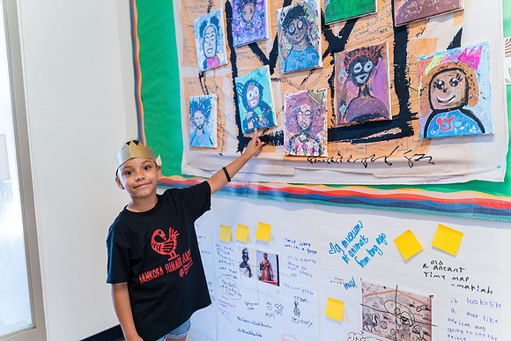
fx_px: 398
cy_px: 170
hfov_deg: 65.5
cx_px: 256
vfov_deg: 46.4
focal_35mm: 28
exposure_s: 1/200
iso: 1600
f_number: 2.8
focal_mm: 28
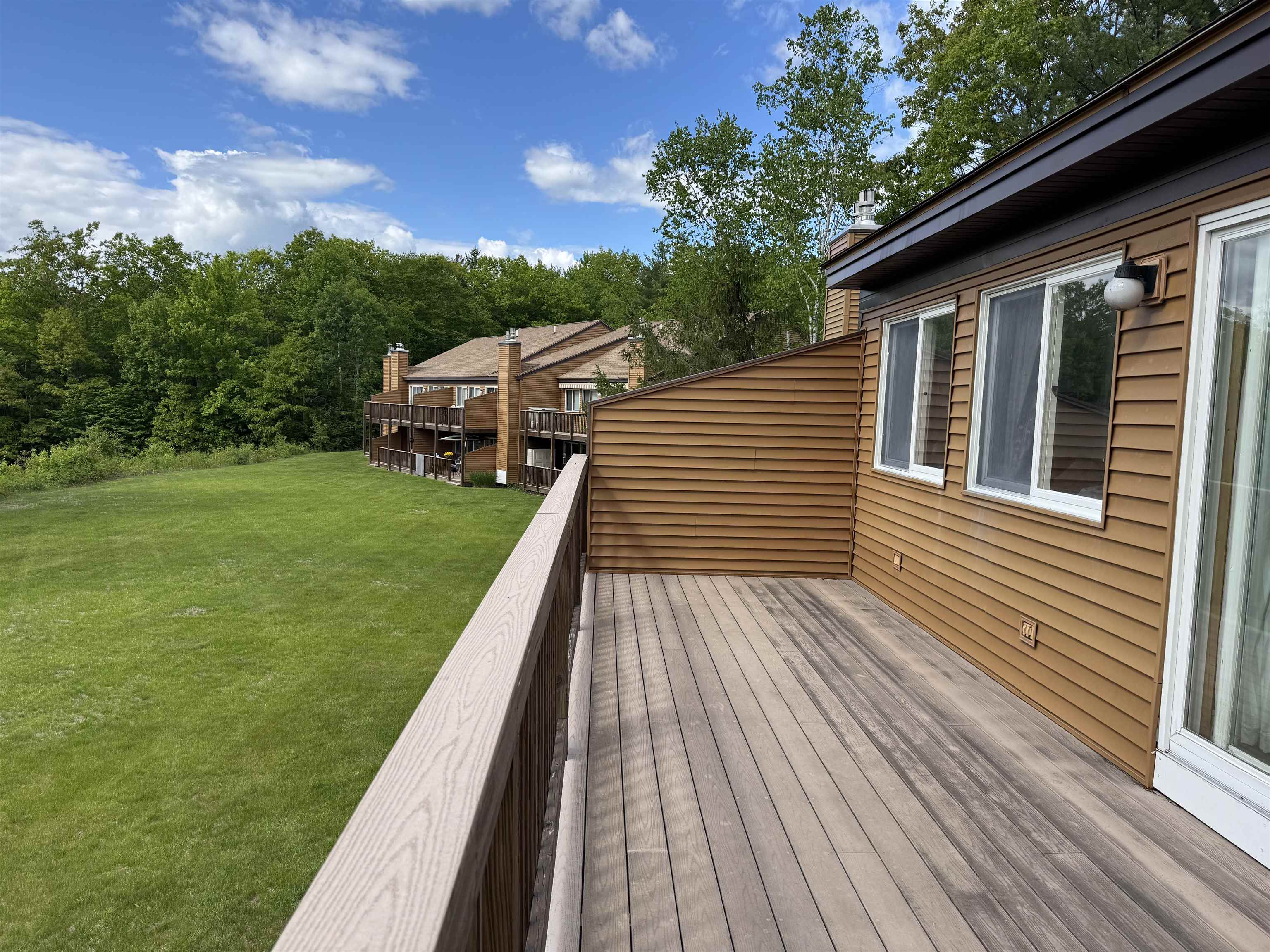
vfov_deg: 56.8
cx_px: 635
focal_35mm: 24
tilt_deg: -5.9
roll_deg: -2.5
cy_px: 476
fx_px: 881
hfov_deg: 71.6
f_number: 1.78
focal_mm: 6.76
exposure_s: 1/2174
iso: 80
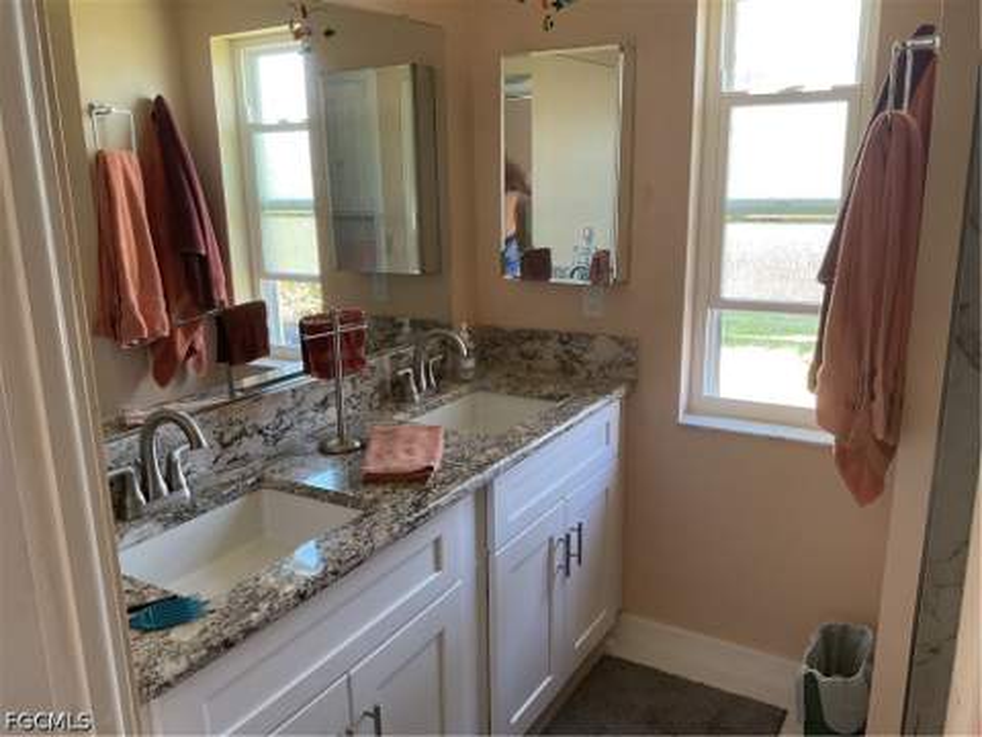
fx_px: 823
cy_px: 368
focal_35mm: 29
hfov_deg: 61.7
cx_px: 491
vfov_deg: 48.2
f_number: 1.8
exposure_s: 1/60
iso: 80
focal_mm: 3
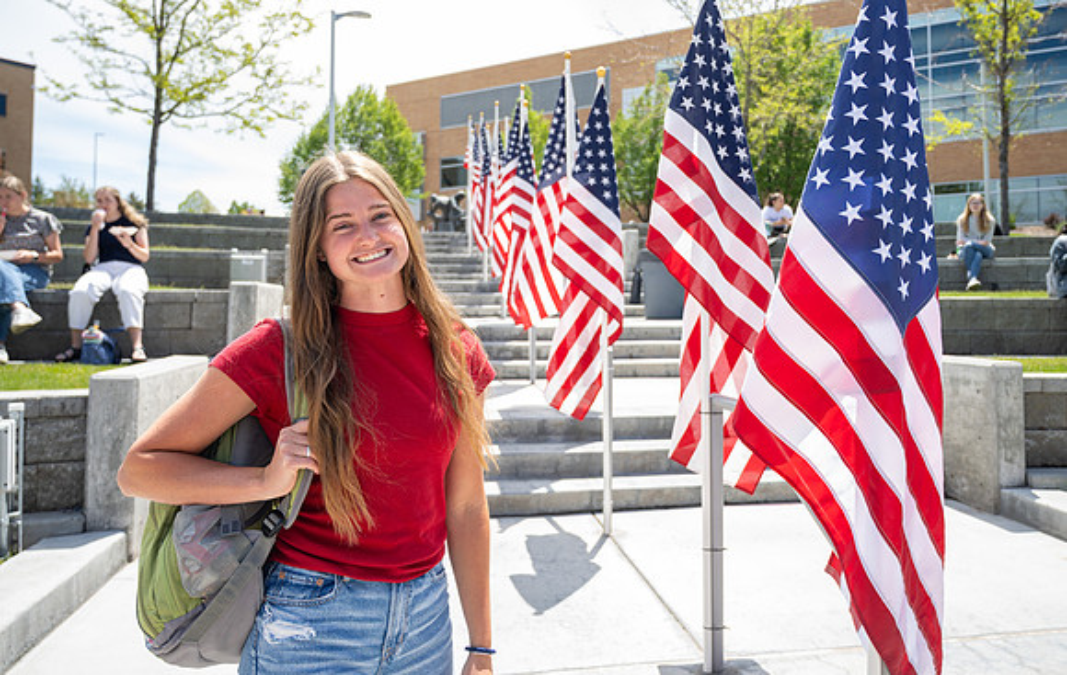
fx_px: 869
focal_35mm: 30
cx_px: 602
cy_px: 267
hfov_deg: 62.9
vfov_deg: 42.3
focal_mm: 25
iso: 125
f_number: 4
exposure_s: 1/400
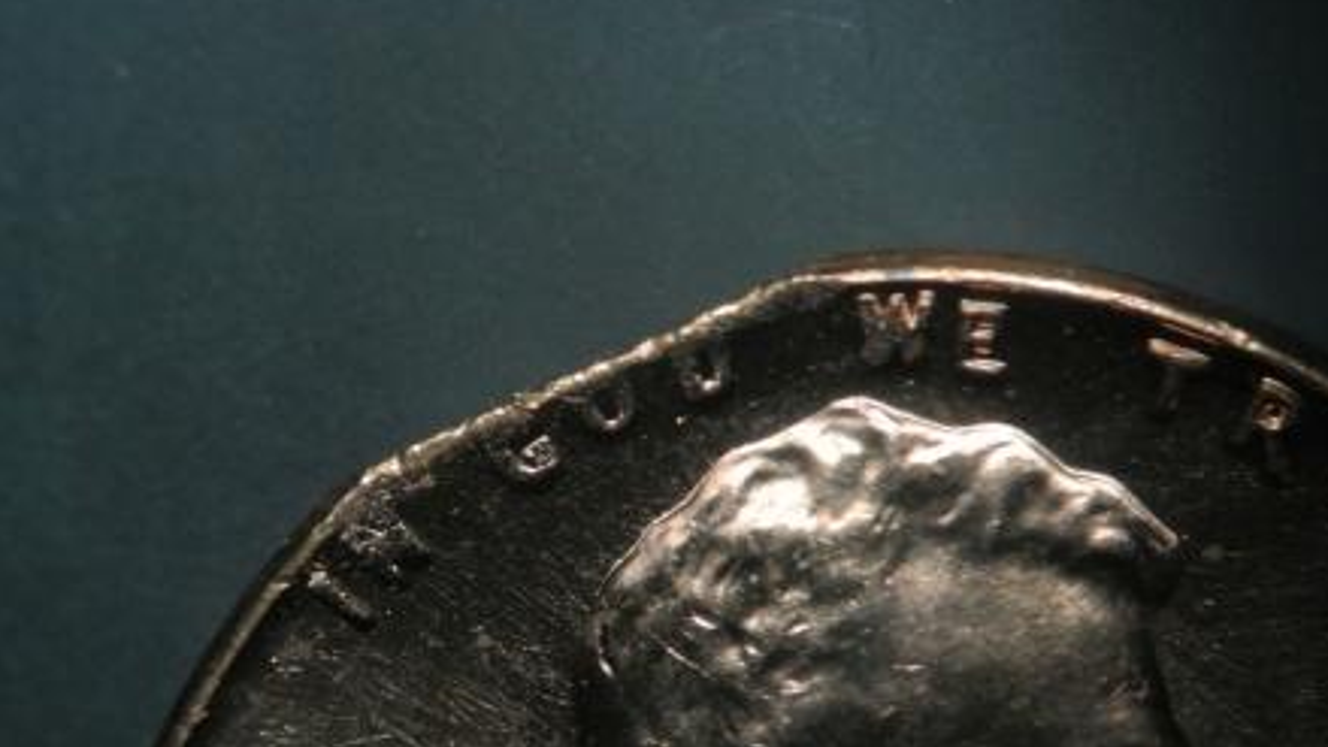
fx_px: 2113
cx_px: 672
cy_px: 432
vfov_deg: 20.0
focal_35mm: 60
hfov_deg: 34.9
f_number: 5
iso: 1600
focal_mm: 21.1
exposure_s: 1/4
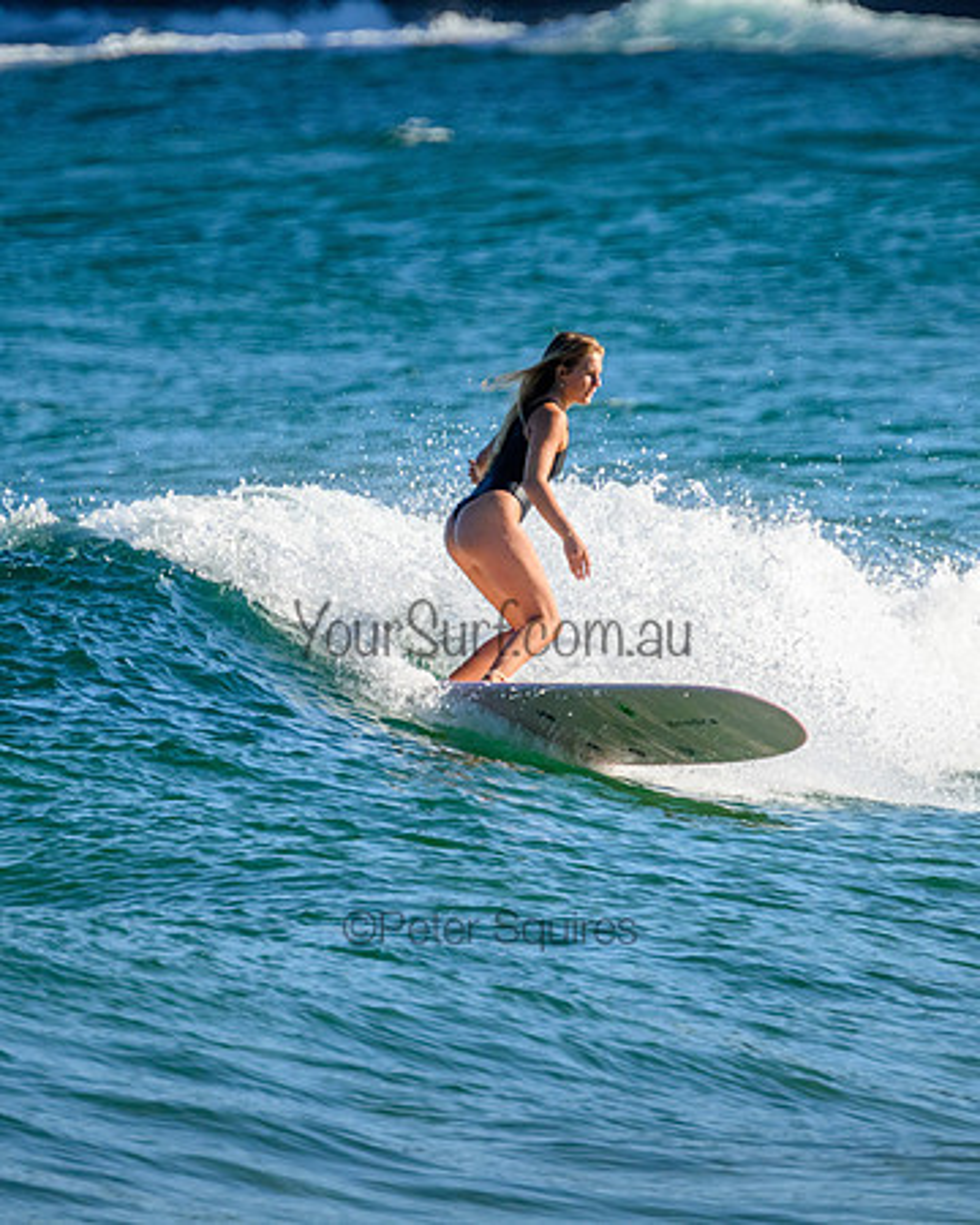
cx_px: 490
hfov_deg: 1.4
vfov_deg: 1.7
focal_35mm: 1126
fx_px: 40830
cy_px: 612
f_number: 11
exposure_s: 1/2000
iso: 1600
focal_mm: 800
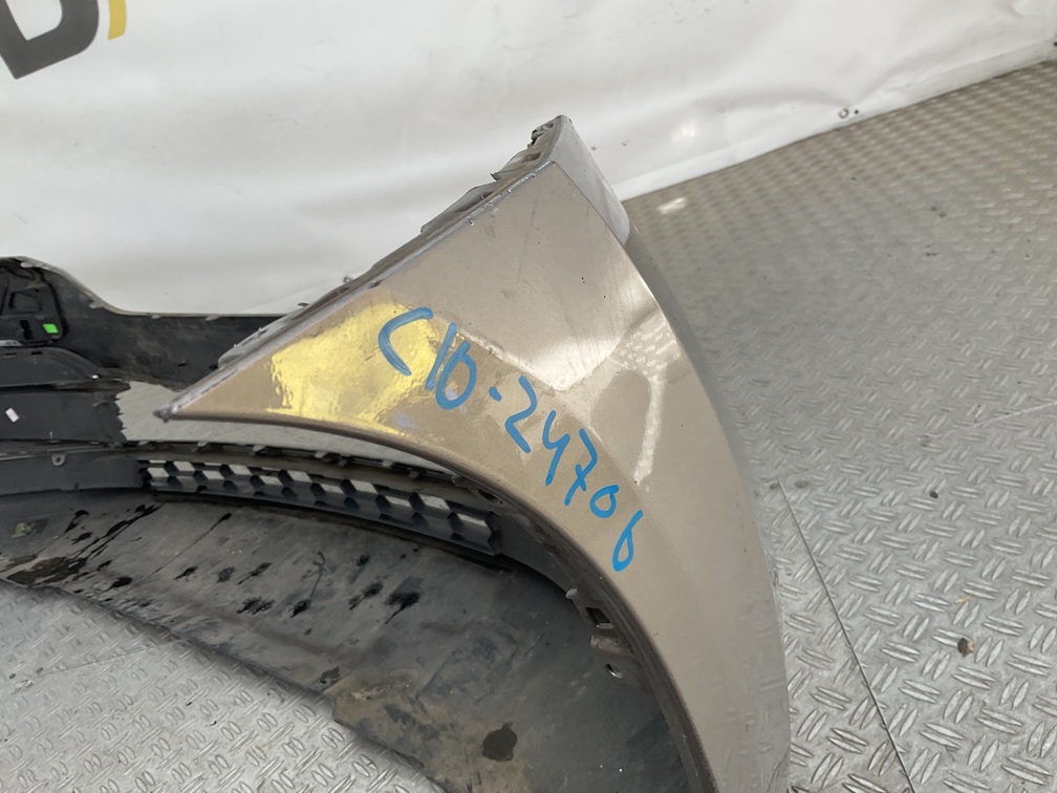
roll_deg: +19.7
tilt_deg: -27.2
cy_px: 396
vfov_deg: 48.2
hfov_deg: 61.7
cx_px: 528
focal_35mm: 29
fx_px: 886
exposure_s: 1/130
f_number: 1.8
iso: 16
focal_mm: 3
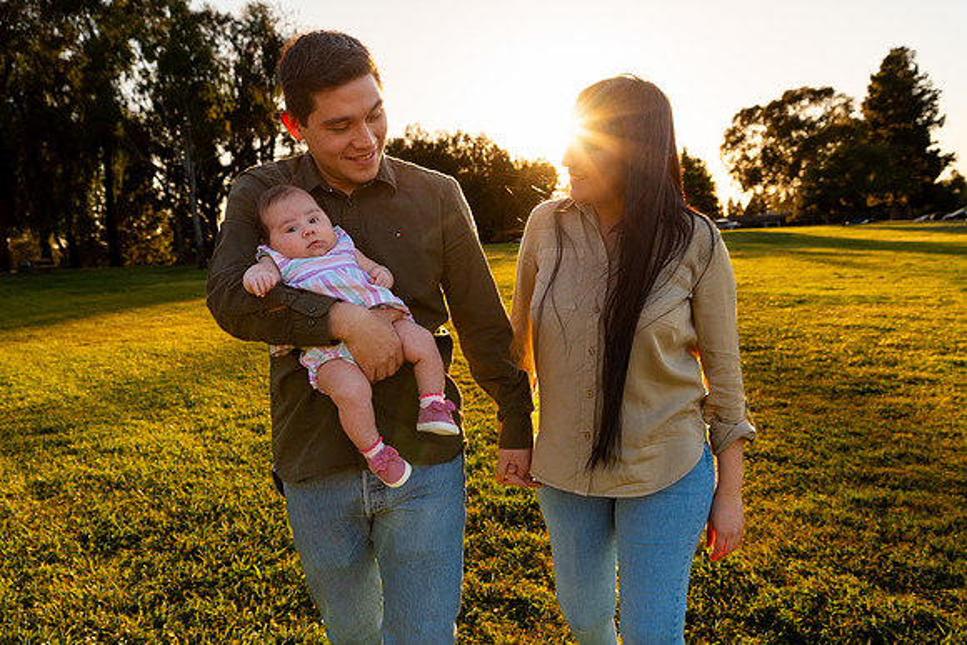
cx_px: 484
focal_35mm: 32
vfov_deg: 41.1
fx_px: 860
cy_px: 322
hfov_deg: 58.7
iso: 64
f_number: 5.6
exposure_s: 1/320
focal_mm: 32
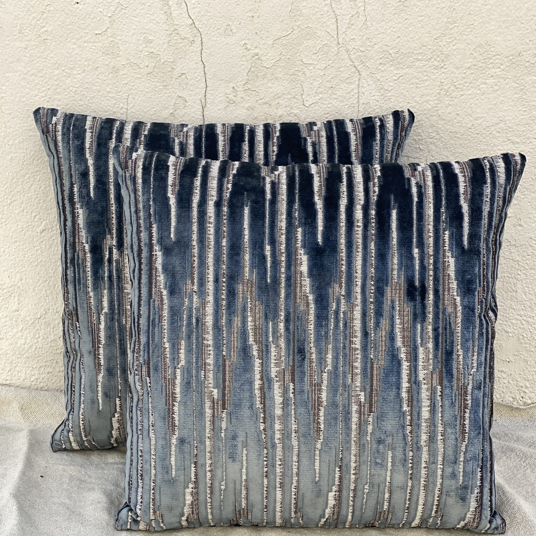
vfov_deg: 27.5
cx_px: 268
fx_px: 1086
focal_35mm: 62
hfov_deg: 27.7
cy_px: 361
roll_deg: -0.1
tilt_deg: -22.7
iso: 20
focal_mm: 6
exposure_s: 1/287
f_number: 2
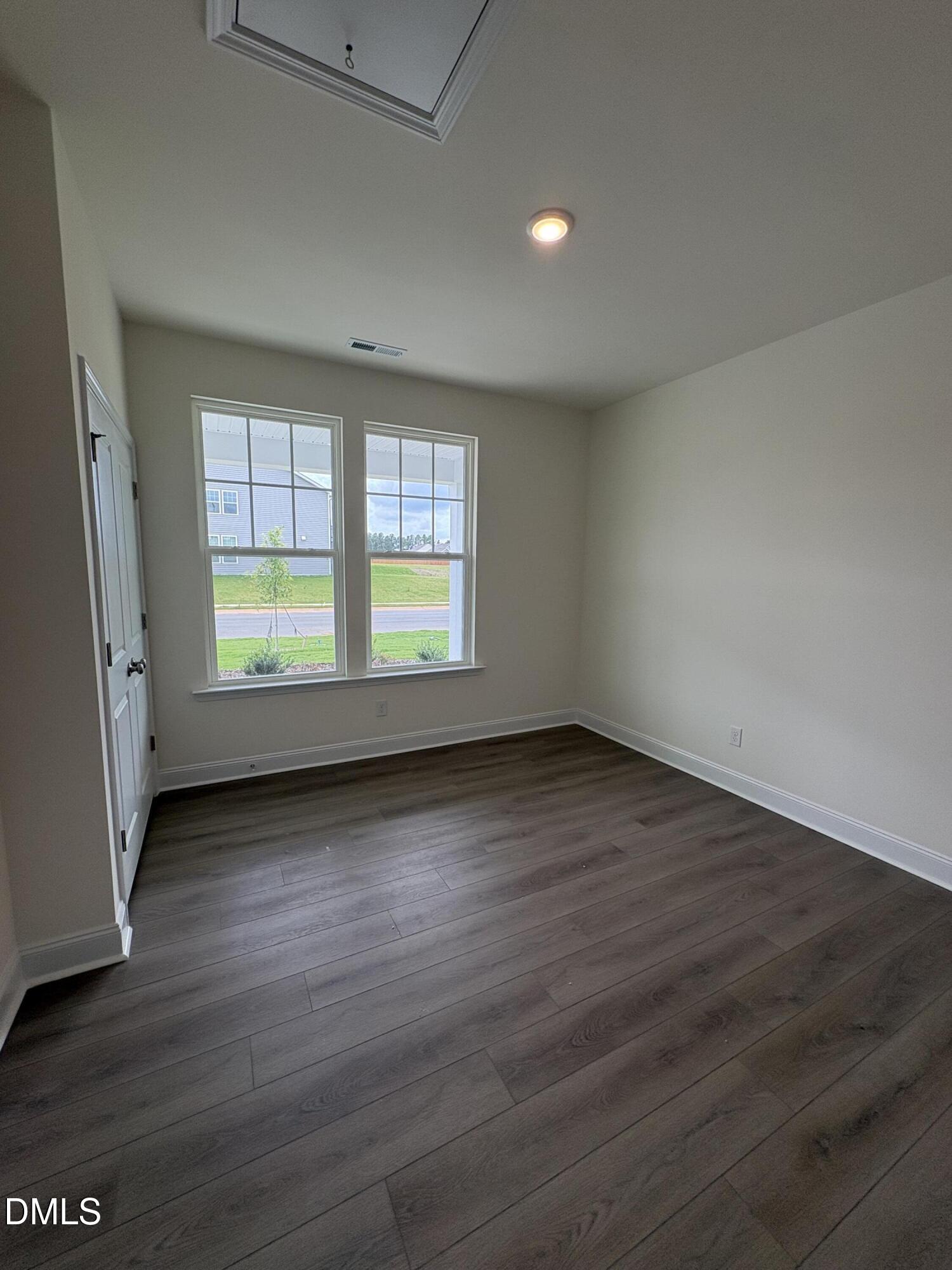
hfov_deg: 85.7
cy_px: 635
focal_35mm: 14
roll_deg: -1.1
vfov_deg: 102.1
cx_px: 476
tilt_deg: -6.8
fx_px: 513
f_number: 2.2
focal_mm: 2.22
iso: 64
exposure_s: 1/169
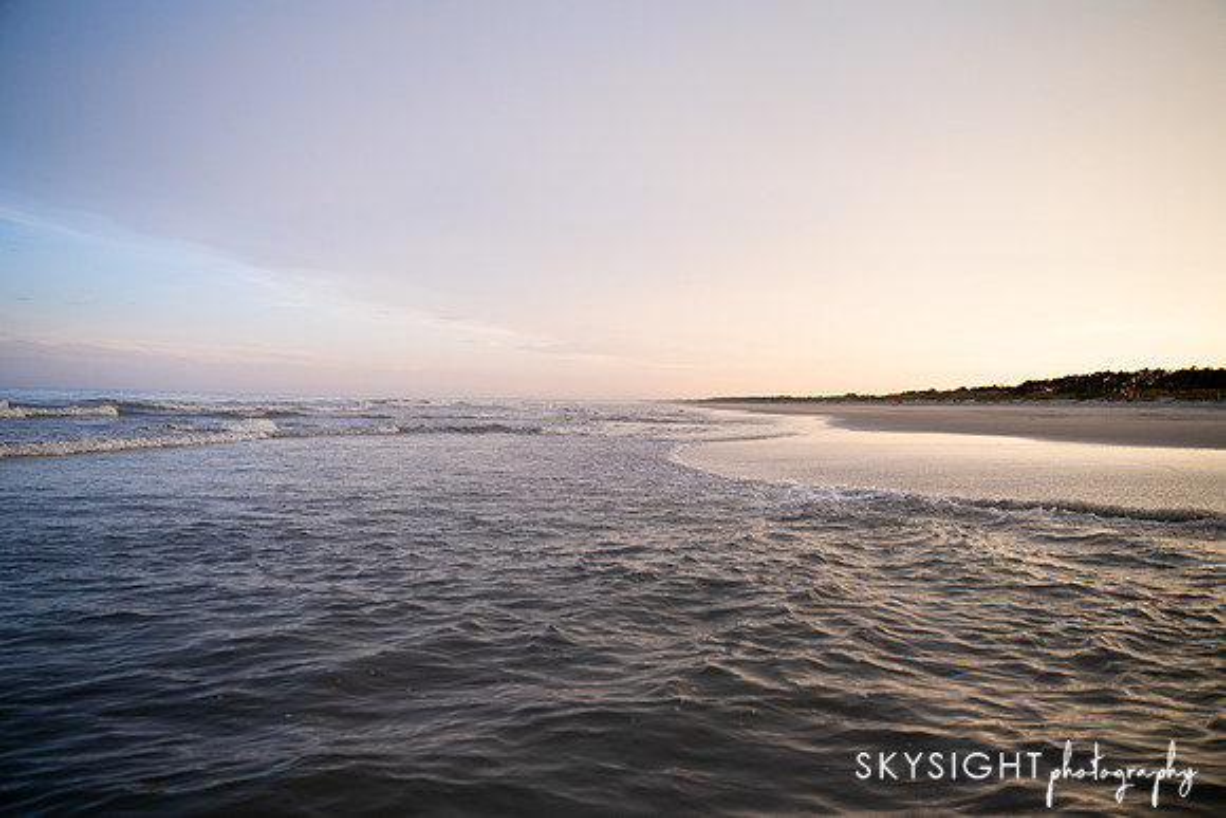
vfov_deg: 46.4
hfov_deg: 65.5
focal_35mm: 28
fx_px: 954
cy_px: 409
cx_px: 613
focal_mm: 28
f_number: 2.8
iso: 640
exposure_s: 1/640
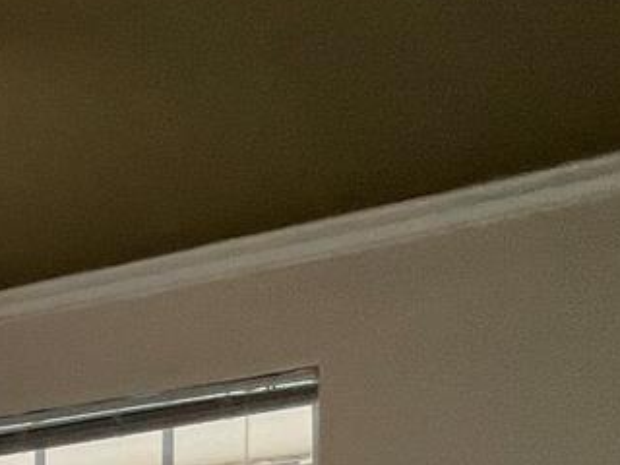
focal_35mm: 65
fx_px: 1164
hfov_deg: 17.7
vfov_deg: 19.6
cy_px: 701
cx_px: -690
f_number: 1.8
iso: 160
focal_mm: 1.57
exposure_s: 1/120
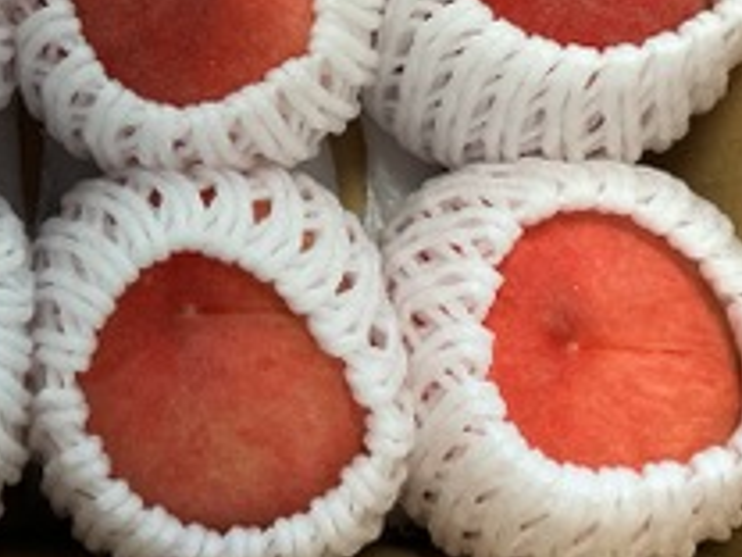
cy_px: -71
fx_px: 1436
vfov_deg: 20.8
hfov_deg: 27.8
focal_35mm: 67
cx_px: 64
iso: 80
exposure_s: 1/60
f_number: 1.8
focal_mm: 3
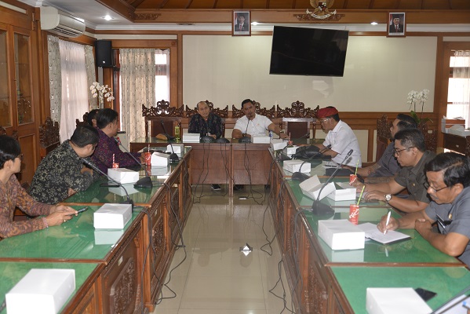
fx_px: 470
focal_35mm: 36
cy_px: 157
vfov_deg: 36.9
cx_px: 235
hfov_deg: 53.1
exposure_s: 1/60
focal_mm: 36
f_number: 4
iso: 800
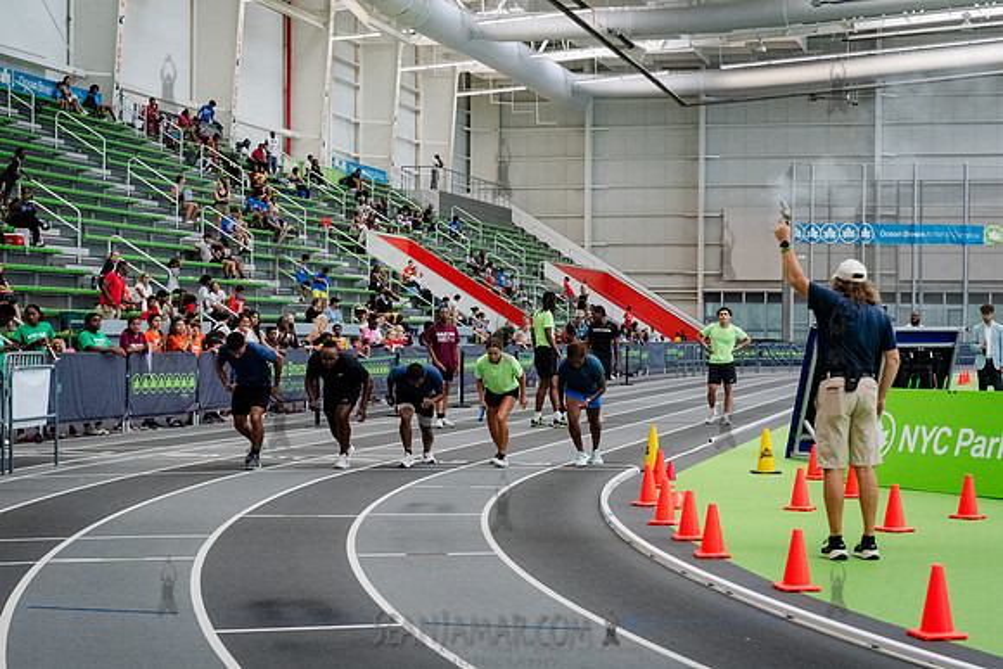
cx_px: 557
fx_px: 1884
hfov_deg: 29.8
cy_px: 369
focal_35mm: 68
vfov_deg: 20.1
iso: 6400
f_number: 3.5
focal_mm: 52
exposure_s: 1/1000
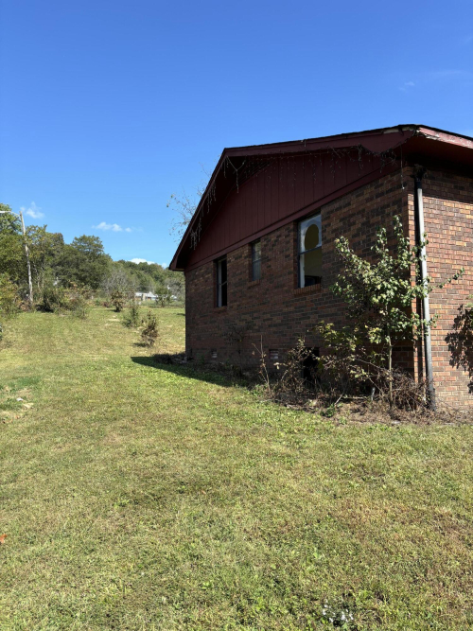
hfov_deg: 53.0
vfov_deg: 67.3
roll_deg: -0.7
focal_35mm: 26
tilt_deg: +3.7
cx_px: 236
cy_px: 316
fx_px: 474
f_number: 1.6
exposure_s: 1/1695
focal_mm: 5.96
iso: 50
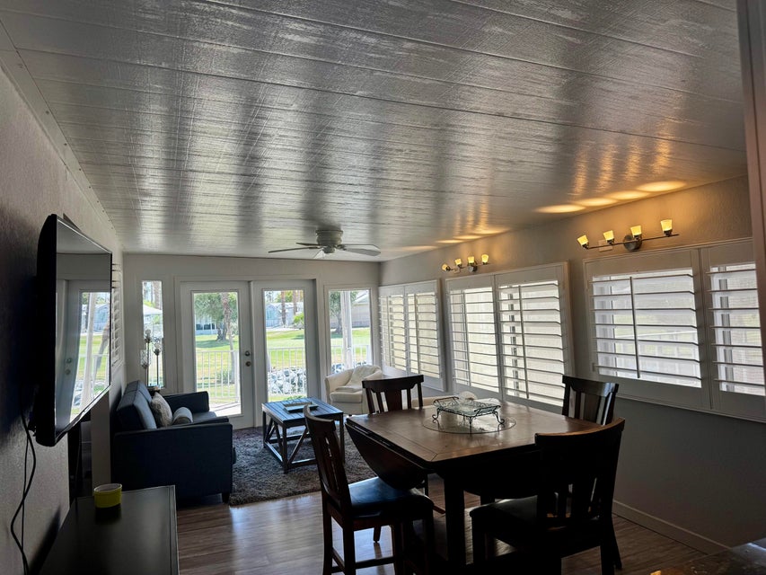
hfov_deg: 71.6
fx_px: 531
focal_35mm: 24
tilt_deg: +2.4
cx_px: 383
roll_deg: +2.4
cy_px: 288
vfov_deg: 56.8
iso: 80
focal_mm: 6.76
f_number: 1.78
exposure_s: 1/558
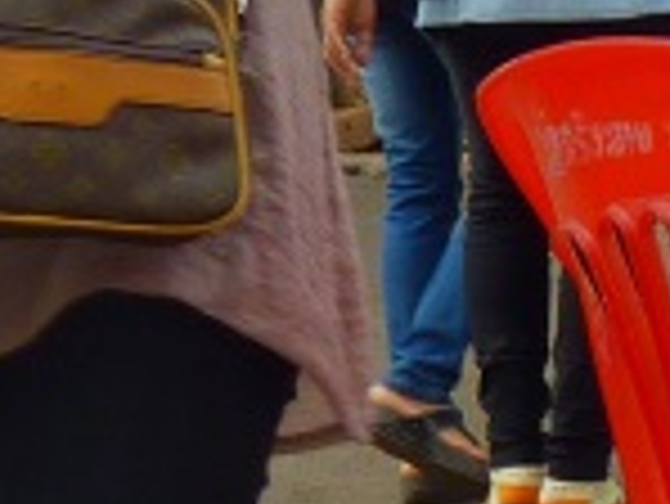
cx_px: -674
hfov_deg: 6.3
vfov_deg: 4.9
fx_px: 5927
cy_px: 61
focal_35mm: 306
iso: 100
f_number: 4
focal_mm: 7.9
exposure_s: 1/125
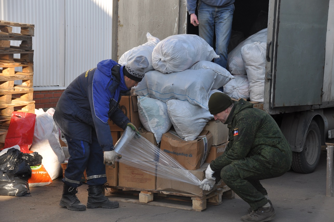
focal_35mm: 93
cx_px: 167
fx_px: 862
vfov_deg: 14.7
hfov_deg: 21.9
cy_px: 111
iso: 200
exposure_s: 1/200
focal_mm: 62
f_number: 7.1
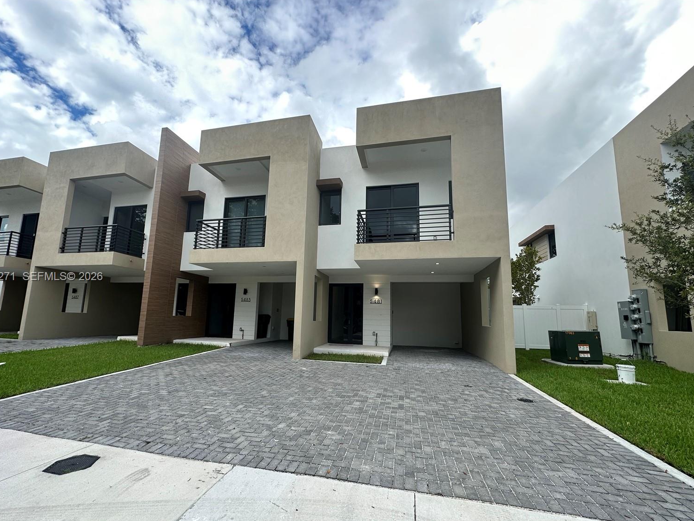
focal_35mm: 15
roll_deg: -1.7
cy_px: 277
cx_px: 330
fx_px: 301
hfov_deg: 98.1
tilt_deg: +9.3
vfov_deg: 81.7
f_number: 2.2
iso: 40
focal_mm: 2.22
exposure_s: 1/458
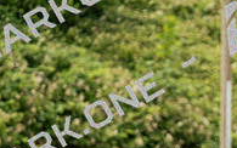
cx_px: 292
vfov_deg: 0.7
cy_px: 234
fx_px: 11739
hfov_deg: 1.2
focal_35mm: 1817
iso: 640
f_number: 6.3
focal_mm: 600
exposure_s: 1/2000
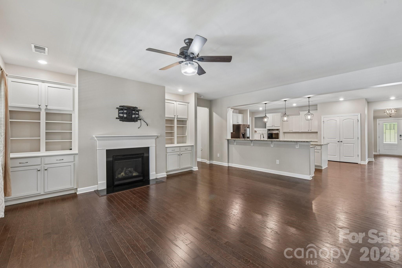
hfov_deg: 100.4
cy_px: 134
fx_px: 167
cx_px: 201
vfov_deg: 77.3
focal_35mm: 15
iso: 200
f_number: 8
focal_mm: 15
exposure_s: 1/2.5
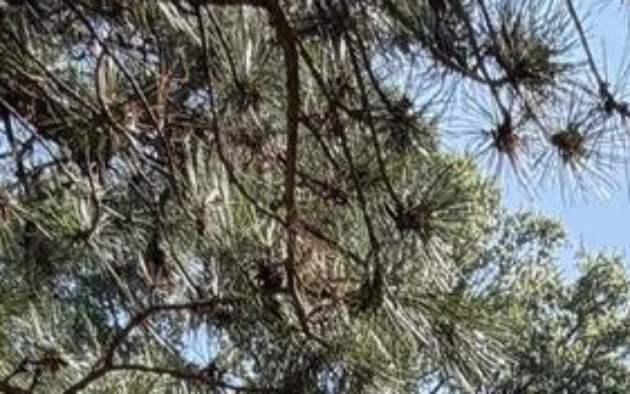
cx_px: 619
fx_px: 1306
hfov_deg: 25.8
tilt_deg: -0.5
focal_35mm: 76
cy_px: 1166
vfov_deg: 11.2
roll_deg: +0.2
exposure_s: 1/502
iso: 50
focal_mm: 2.22
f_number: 2.2
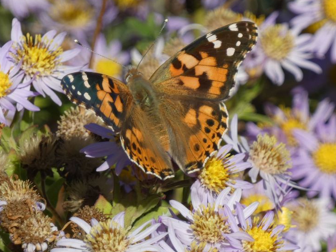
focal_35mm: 643
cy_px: 105
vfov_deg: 2.3
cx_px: 176
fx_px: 6241
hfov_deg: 3.1
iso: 80
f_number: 5.6
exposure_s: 1/250
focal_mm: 98.3
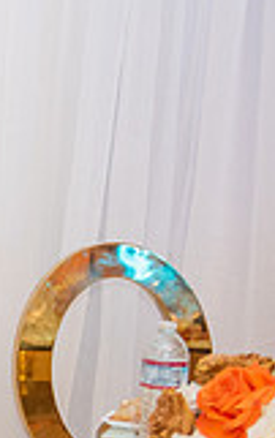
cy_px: 167
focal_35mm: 176
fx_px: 2105
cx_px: -447
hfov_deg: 6.9
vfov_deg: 11.9
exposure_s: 1/125
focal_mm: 48
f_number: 2.8
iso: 1000
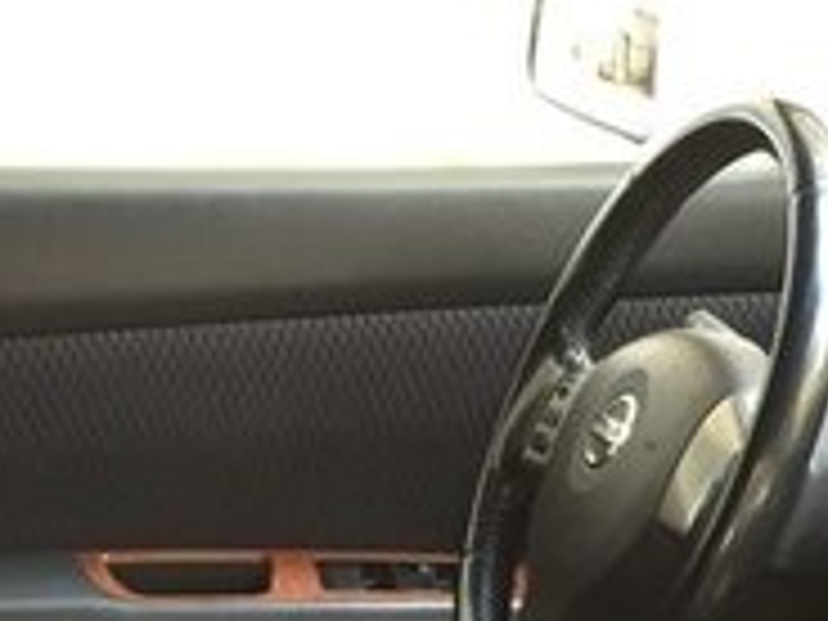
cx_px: 513
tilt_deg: -29.8
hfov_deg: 18.9
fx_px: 2488
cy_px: 1082
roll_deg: +0.4
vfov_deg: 13.0
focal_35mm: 104
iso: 100
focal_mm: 4.15
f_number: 2.2
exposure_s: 1/33
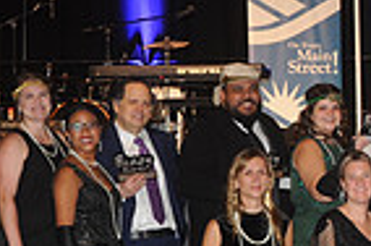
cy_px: 202
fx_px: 1470
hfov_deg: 13.7
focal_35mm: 143
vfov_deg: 9.5
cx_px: 525
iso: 640
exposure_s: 1/40
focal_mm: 35
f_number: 6.3
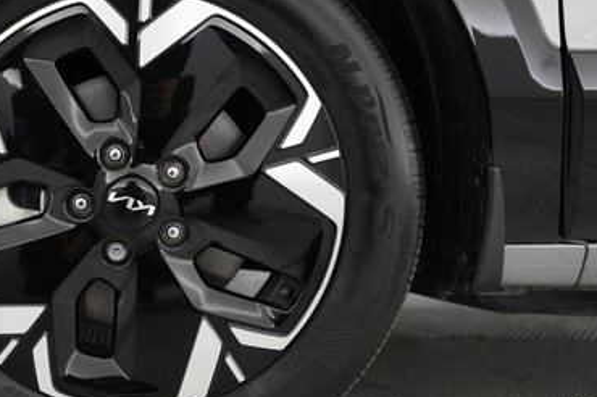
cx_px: 132
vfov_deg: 29.8
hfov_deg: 42.0
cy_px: 208
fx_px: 746
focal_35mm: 45
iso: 4000
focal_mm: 26
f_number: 2.8
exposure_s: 1/160
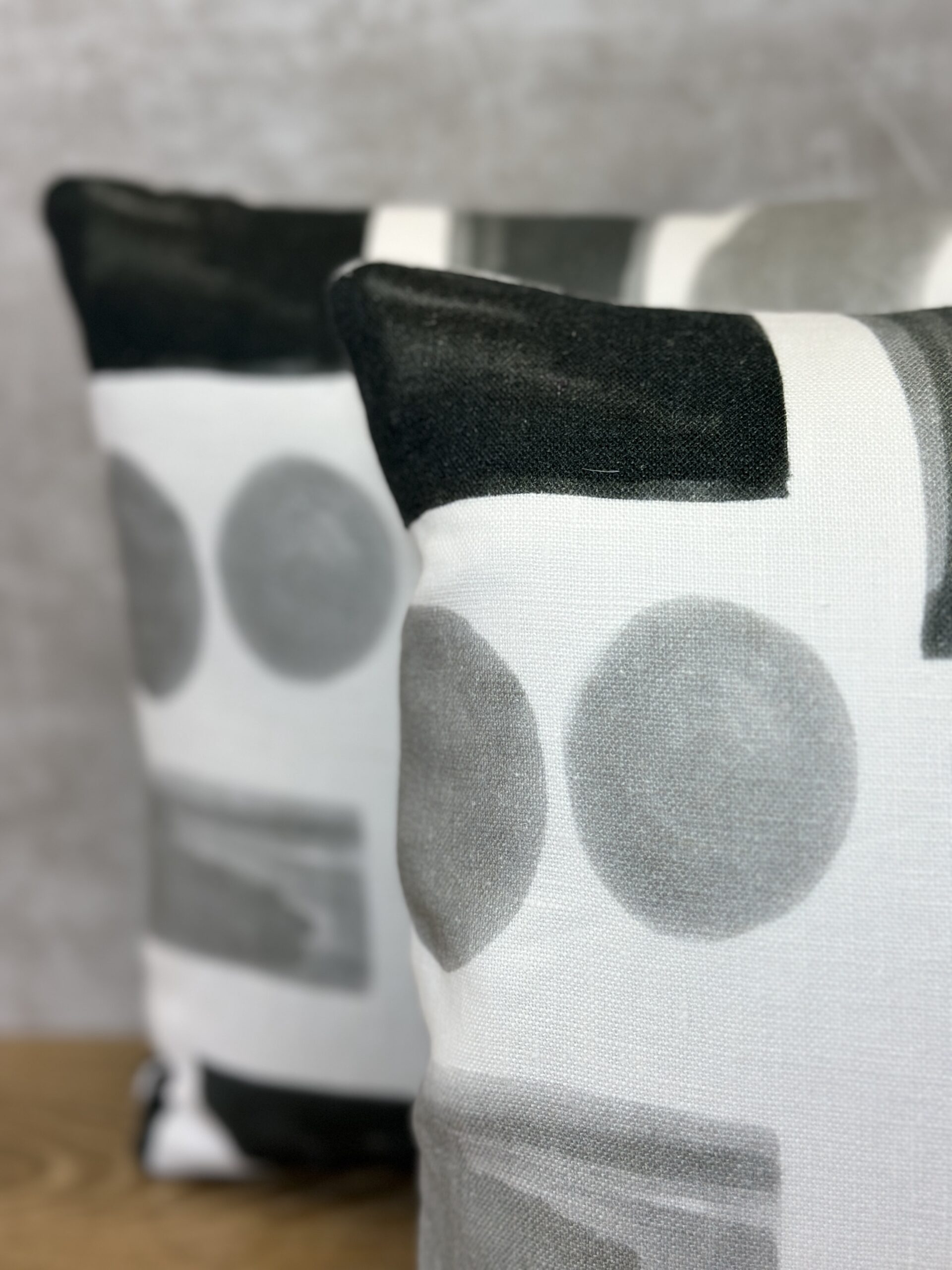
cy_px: 635
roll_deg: +2.8
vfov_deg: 39.7
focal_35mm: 48
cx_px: 476
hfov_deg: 30.3
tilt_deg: -17.0
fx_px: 1760
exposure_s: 1/215
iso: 80
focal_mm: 6.86
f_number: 1.78
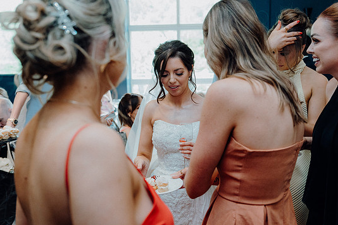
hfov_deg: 50.7
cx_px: 178
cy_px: 113
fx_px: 357
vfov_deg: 35.1
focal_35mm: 38
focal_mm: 35
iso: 2500
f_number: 3.5
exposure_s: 1/160
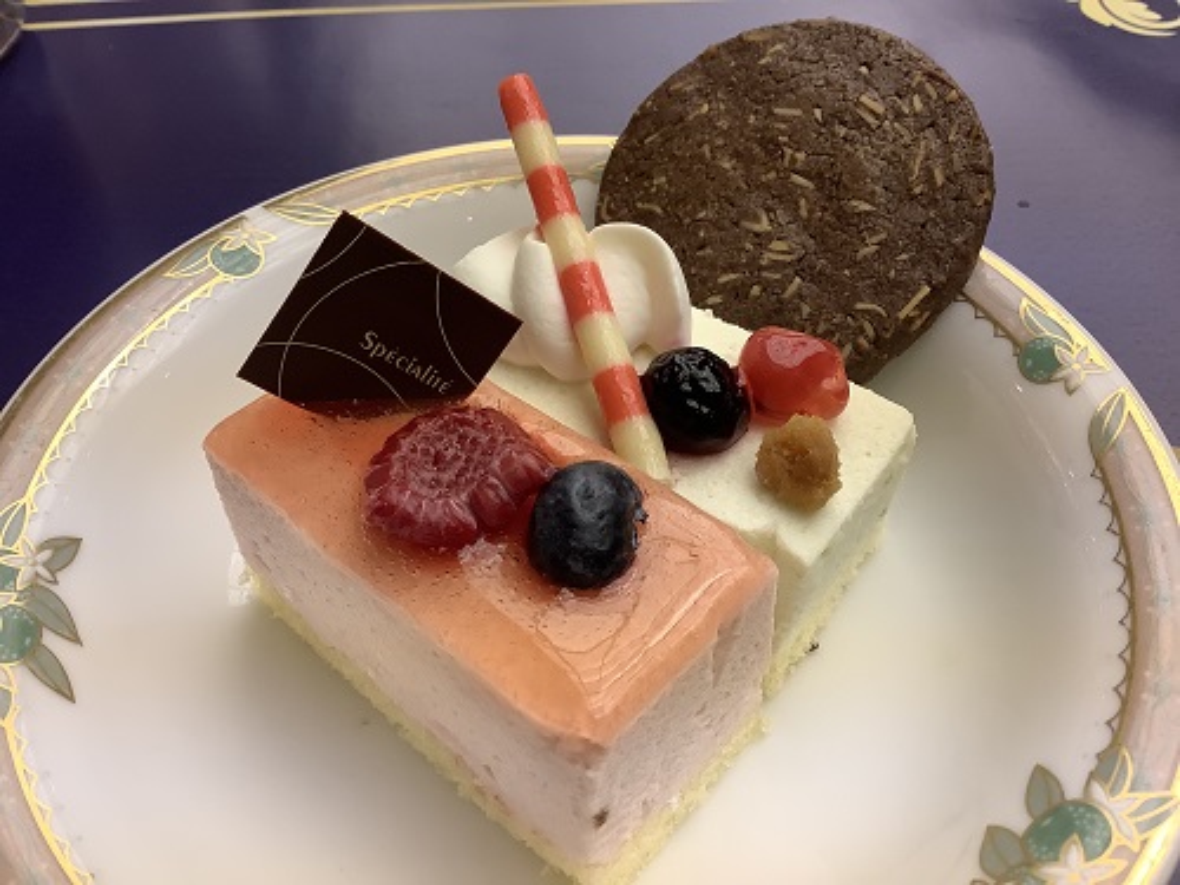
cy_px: 442
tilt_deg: -48.6
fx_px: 1057
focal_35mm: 31
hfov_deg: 58.4
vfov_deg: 45.4
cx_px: 590
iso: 100
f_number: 2.4
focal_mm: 3.3
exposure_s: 1/50
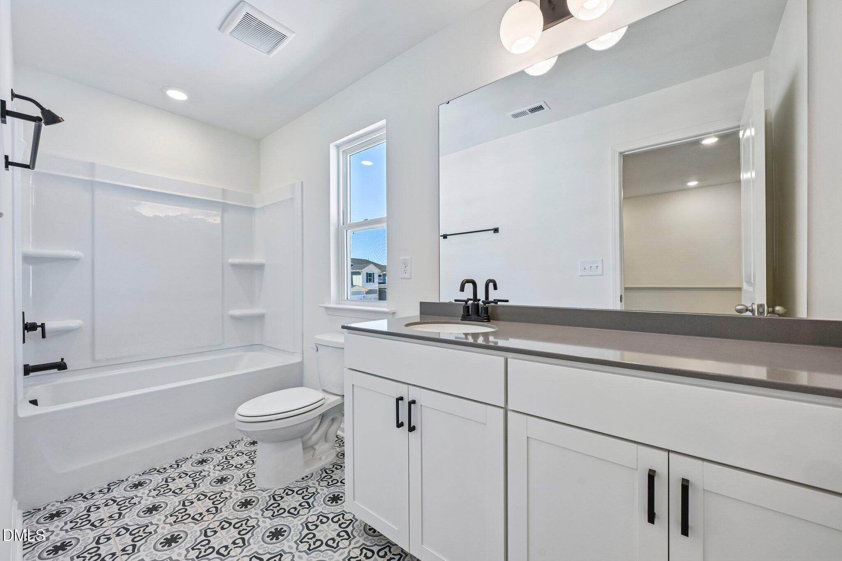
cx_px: 421
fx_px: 327
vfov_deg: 81.2
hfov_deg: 104.3
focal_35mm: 14
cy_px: 280
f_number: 8
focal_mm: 14
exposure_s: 1/40
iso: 100
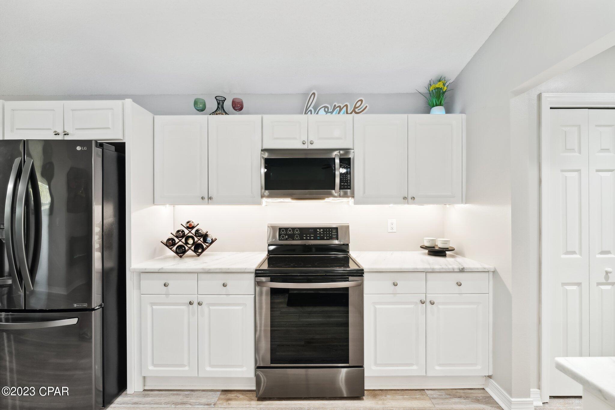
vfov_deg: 78.8
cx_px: 308
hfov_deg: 101.9
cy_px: 205
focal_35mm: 15
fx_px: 249
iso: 500
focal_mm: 14.6
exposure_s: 1/15
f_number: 8
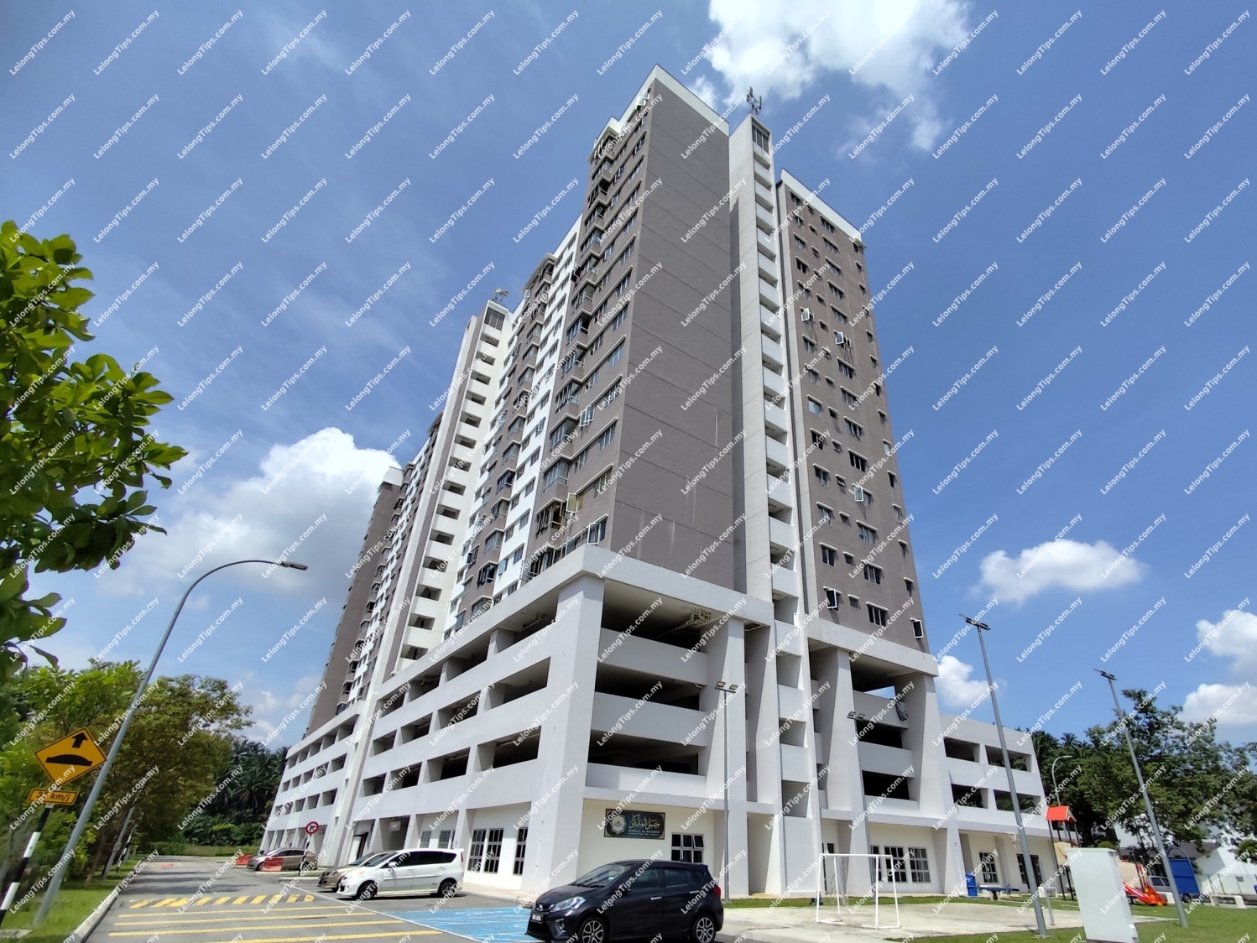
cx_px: 628
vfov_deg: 78.1
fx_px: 581
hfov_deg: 94.5
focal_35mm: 16
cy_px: 472
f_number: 2.2
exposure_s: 1/1967
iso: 50
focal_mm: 1.65
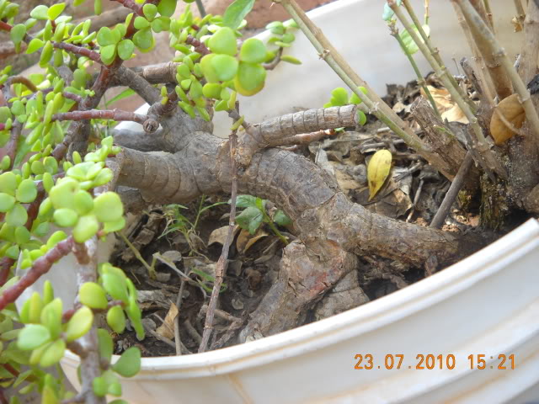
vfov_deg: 35.1
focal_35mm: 41
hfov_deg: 45.8
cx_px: 270
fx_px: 638
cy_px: 202
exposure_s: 1/60
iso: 135
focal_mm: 6.72
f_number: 3.1
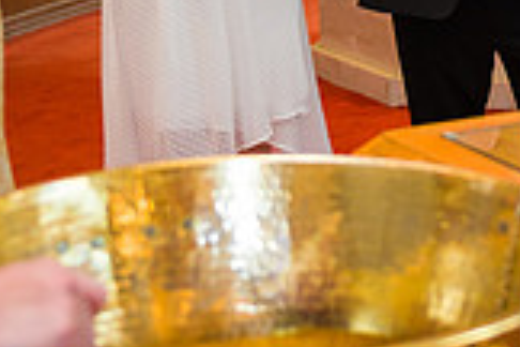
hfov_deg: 14.7
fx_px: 1964
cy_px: -141
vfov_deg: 9.8
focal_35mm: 136
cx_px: 597
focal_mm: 38
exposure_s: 1/125
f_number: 3.2
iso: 800
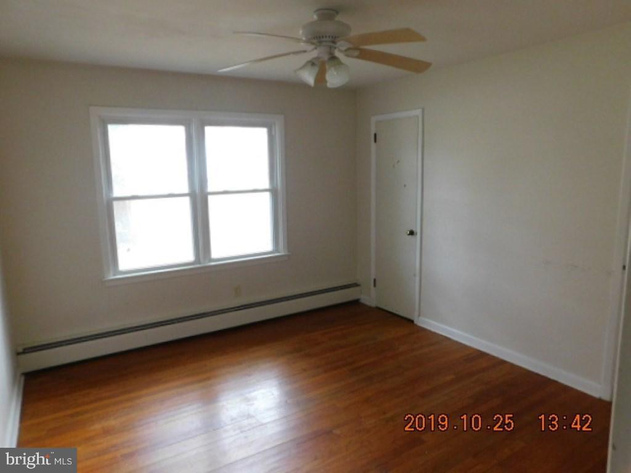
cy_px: 236
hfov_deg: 71.6
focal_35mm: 24
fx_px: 437
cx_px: 316
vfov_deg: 56.8
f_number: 3
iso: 400
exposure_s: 1/30
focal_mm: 4.1
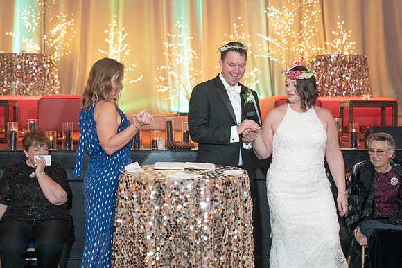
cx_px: 193
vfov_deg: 18.0
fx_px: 845
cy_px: 139
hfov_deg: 26.7
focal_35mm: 76
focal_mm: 70
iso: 4000
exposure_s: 1/125
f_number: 4
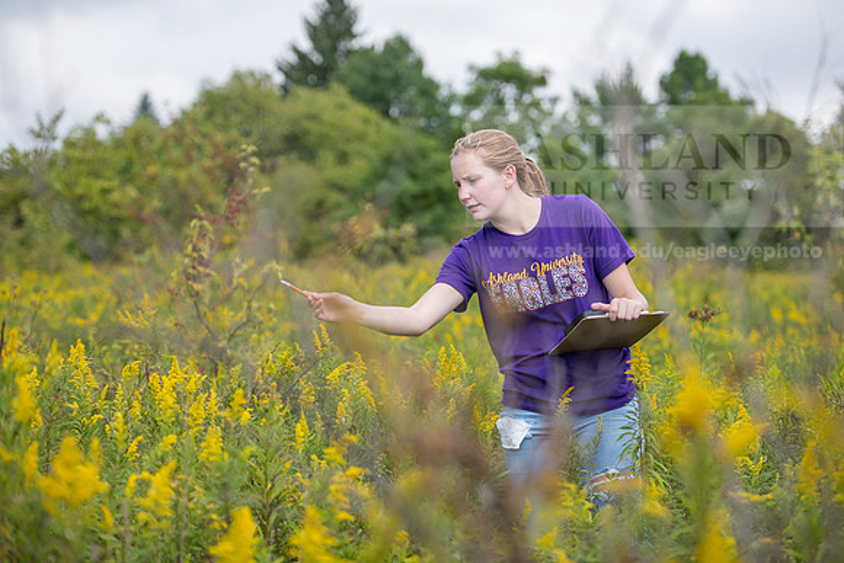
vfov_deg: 15.2
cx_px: 422
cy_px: 282
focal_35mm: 90
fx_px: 2110
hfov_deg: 22.6
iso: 64
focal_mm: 90
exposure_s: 1/400
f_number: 3.2
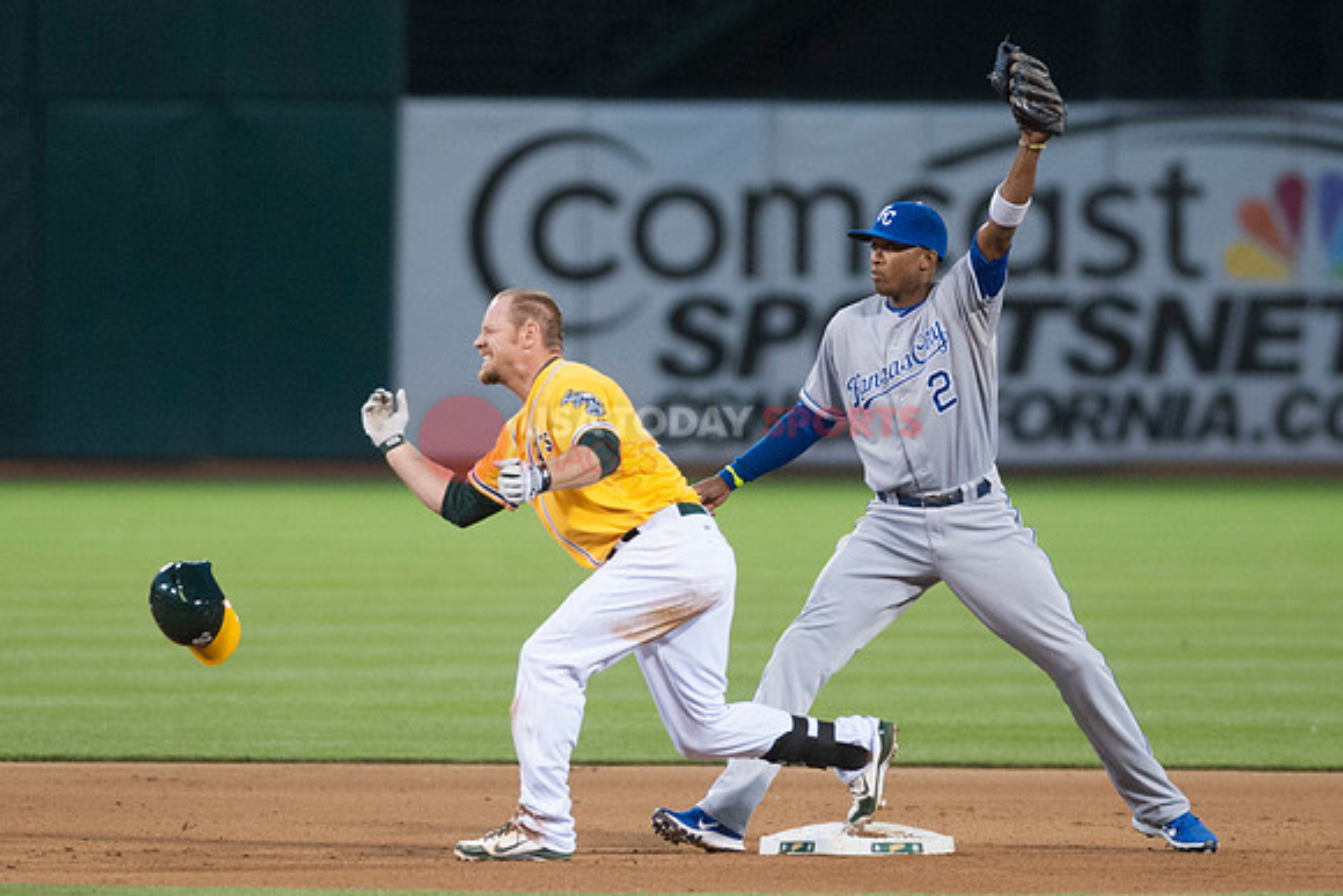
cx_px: 672
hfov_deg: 6.9
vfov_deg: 4.6
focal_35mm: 300
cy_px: 448
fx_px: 11194
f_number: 2.8
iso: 2500
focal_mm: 300
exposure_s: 1/1600
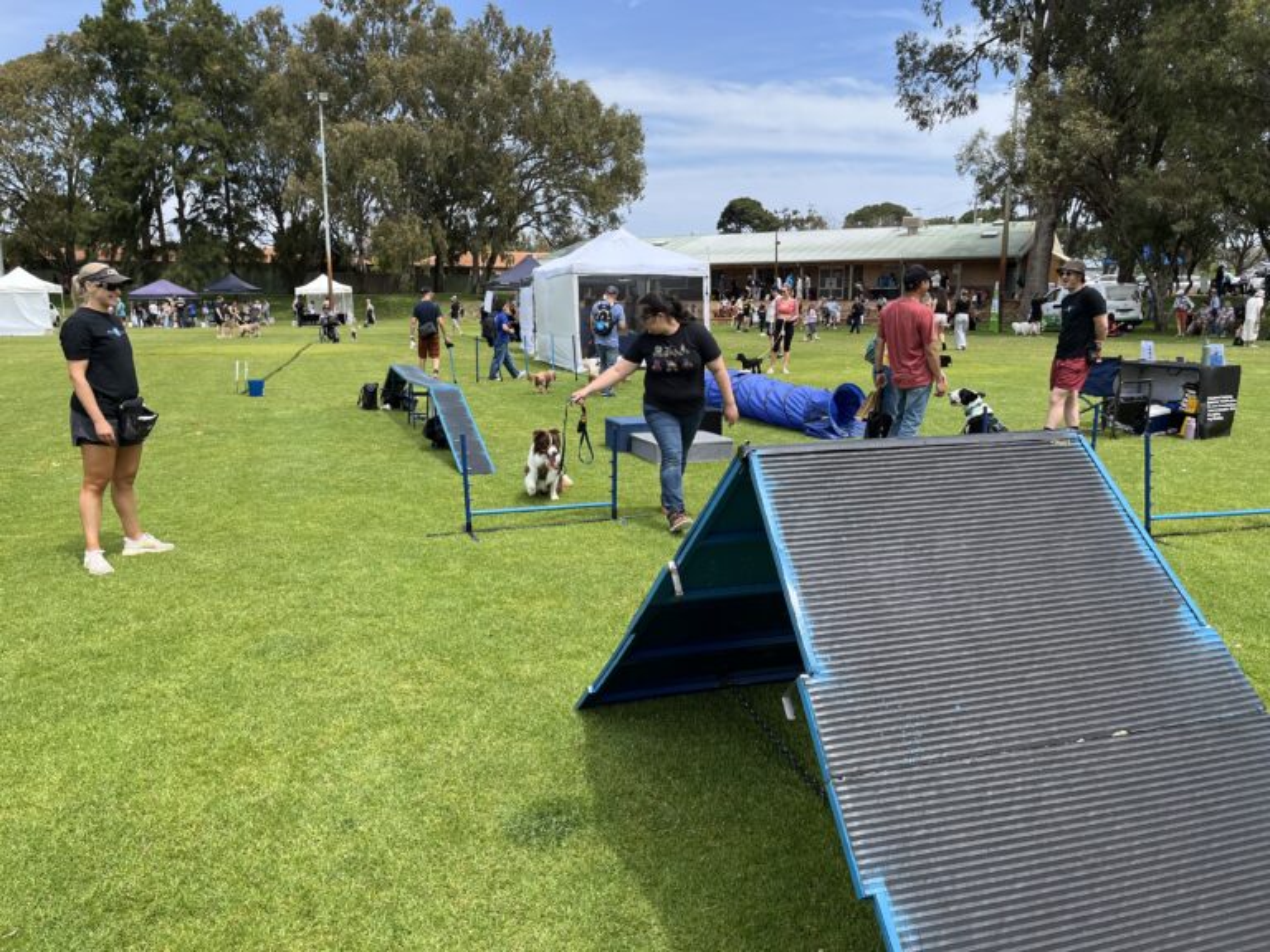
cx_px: 635
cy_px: 476
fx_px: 954
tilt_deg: -12.6
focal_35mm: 26
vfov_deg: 53.1
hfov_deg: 67.3
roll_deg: +0.1
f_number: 1.6
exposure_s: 1/2062
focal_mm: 5.1
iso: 50
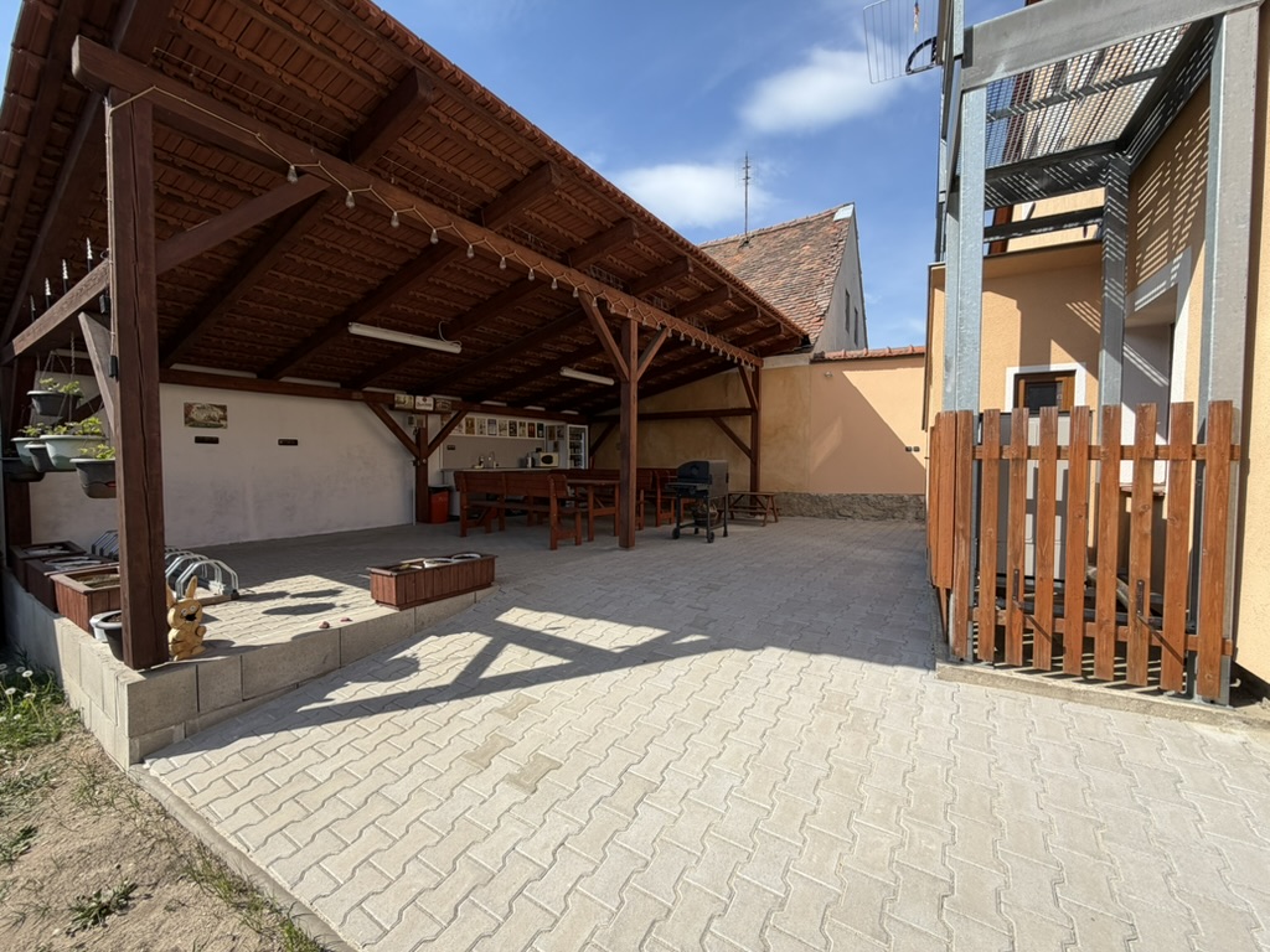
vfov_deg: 85.7
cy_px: 476
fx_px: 514
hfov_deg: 102.1
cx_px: 635
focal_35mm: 14
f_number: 2.2
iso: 25
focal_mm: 2.22
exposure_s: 1/770
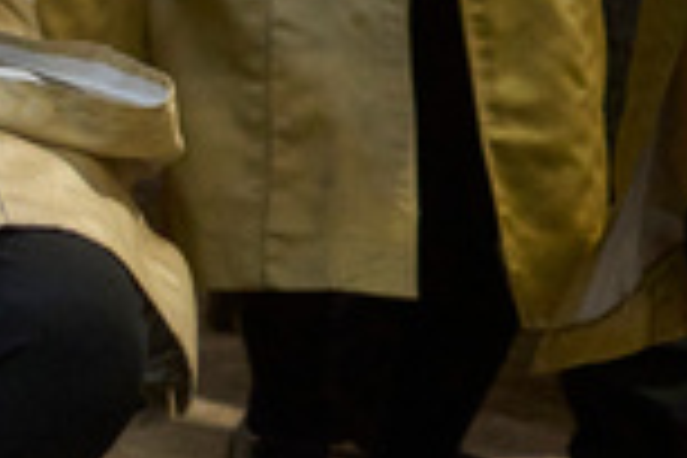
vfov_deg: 8.3
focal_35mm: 161
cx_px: -1298
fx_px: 3072
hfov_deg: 10.0
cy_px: -332
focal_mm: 24
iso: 1600
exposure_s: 1/2000
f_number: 1.8
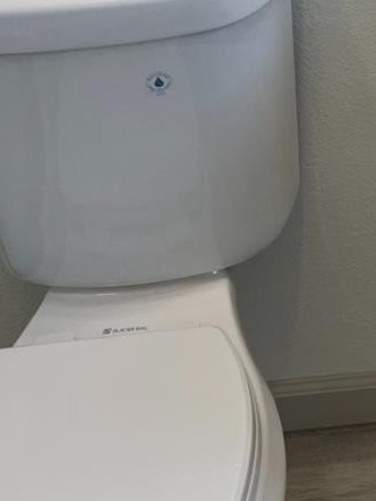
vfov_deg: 21.2
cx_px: 522
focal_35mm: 88
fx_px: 1275
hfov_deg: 15.7
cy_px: -36
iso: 40
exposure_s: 1/268
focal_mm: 5.1
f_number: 1.6
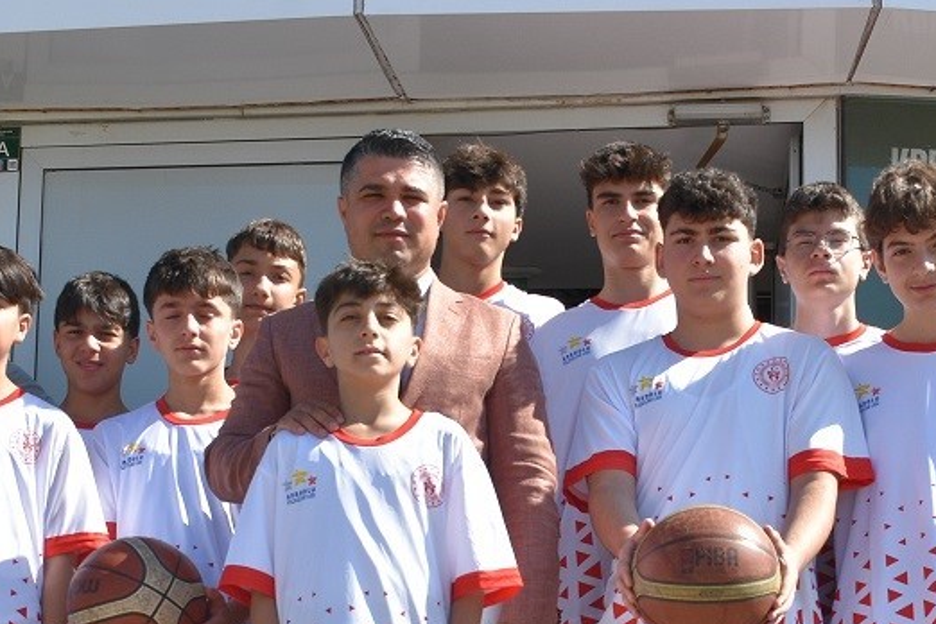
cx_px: 531
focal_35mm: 84
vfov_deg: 15.8
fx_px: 2184
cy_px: 671
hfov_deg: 24.2
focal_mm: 26
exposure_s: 1/500
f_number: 8
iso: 280
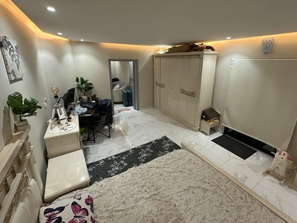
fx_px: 137
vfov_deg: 77.8
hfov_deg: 94.4
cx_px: 158
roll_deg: -0.9
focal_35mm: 16
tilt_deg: -16.2
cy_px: 98
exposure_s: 1/60
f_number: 2.2
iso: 400
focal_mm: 2.22
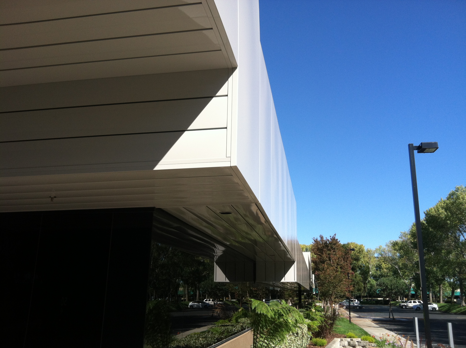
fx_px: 470
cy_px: 174
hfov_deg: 52.7
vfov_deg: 40.6
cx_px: 233
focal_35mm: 35
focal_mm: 3.85
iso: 80
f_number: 2.8
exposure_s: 1/857
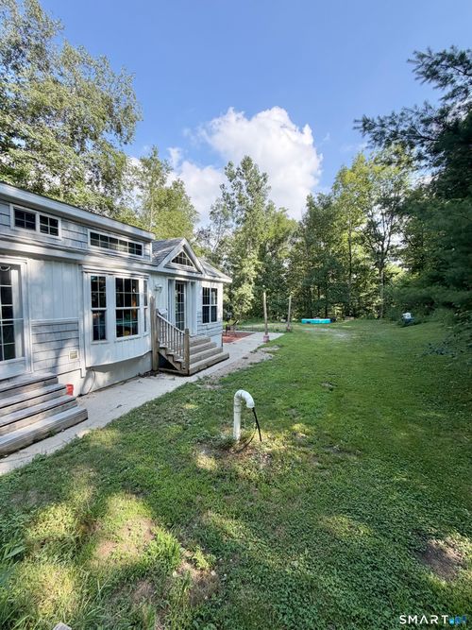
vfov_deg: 102.1
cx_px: 236
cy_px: 315
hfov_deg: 85.7
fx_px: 255
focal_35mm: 14
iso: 40
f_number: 2.2
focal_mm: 2.22
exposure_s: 1/559
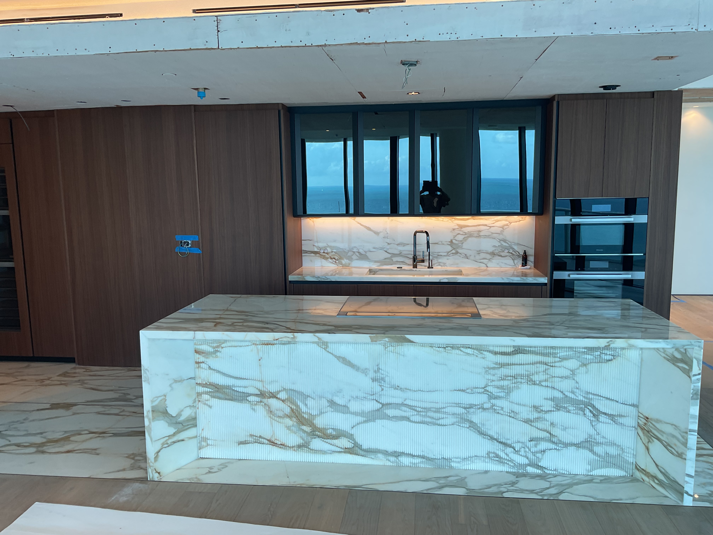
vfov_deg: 48.2
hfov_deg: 61.7
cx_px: 356
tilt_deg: -6.4
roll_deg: +0.6
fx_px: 597
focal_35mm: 29
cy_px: 268
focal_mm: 3
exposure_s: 1/120
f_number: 1.8
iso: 25
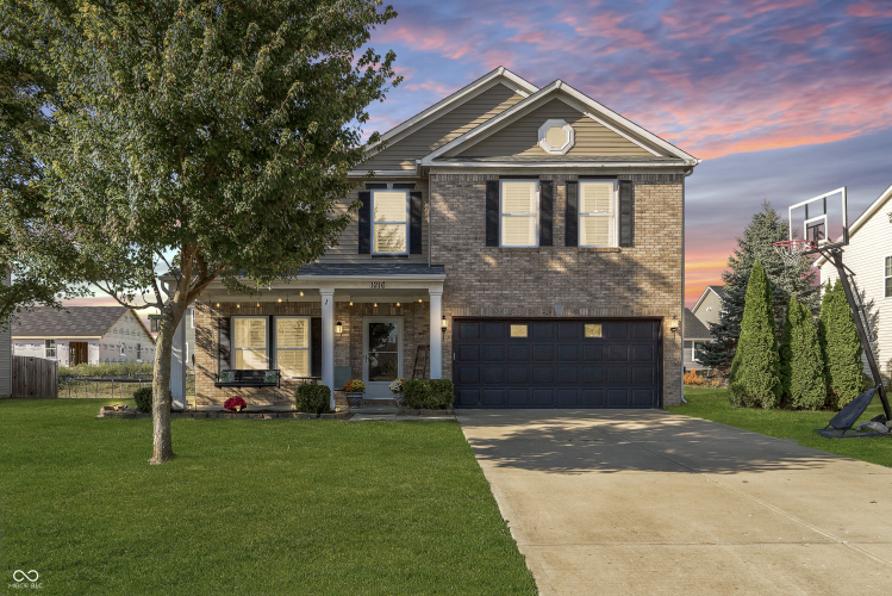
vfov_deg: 57.3
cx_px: 446
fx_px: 545
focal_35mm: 22
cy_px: 298
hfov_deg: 78.6
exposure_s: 1/2500
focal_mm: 22
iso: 320
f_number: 5.6
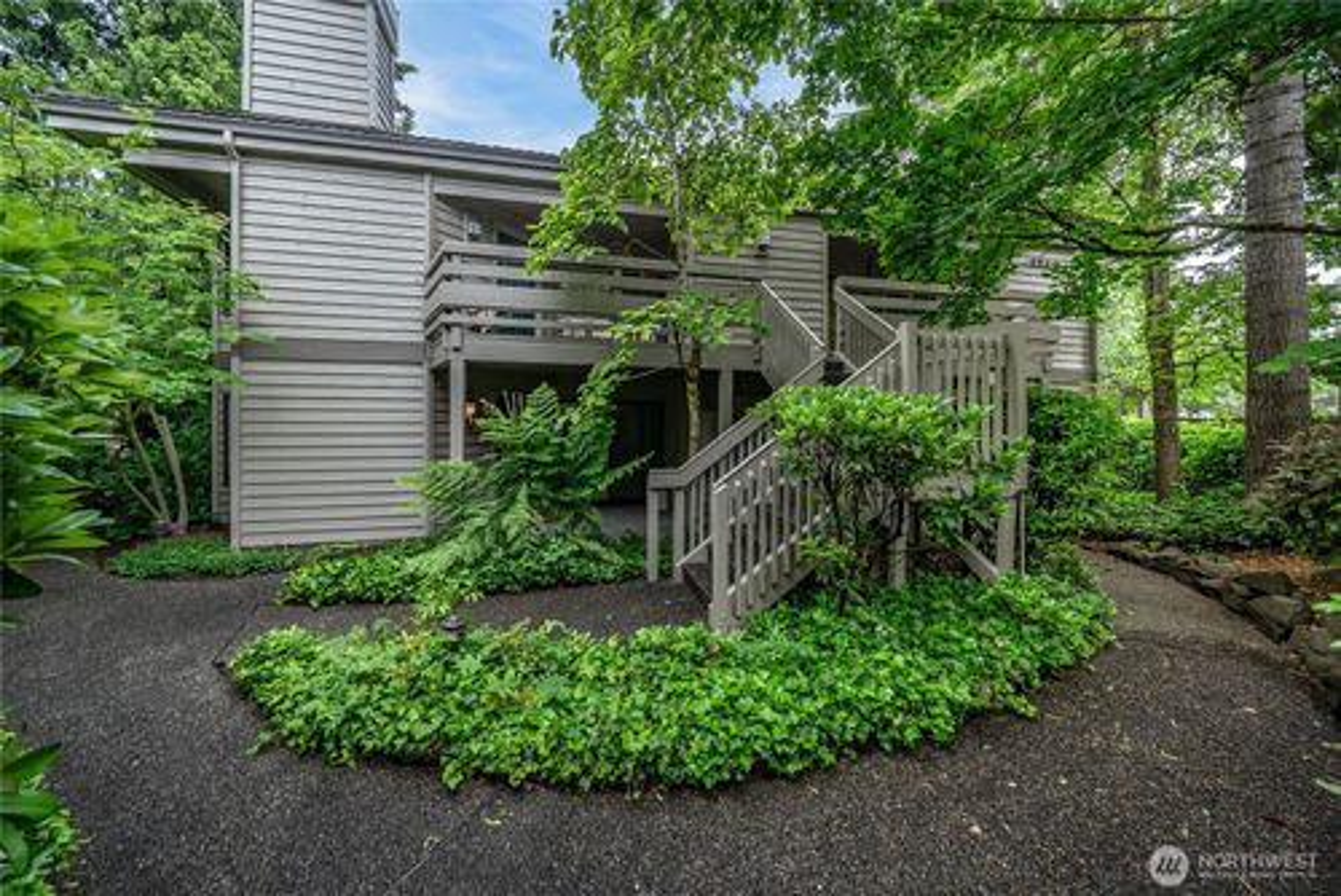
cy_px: 448
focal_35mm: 12
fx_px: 447
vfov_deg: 90.1
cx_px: 670
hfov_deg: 112.6
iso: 320
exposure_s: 1/30
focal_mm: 12
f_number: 6.3
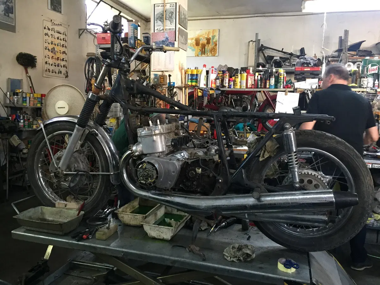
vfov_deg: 48.2
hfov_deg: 61.7
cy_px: 142
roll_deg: -2.4
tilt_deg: -6.8
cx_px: 190
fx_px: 318
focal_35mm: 29
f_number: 2.2
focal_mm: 4.15
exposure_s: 1/33
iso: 200
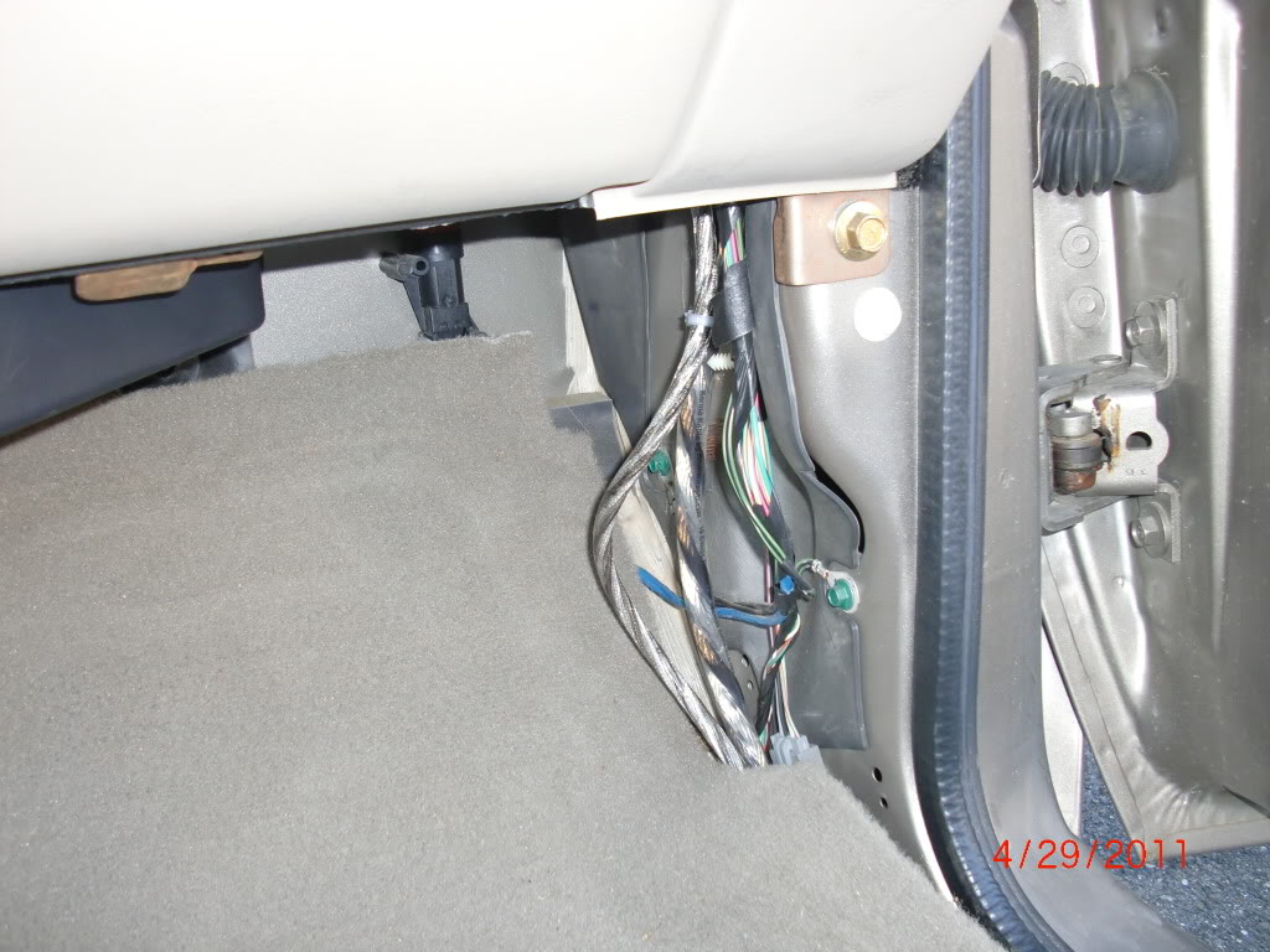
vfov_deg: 39.7
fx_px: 1321
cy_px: 476
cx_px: 635
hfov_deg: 51.4
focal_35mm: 36
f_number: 2.8
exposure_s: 1/60
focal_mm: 6.3
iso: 160
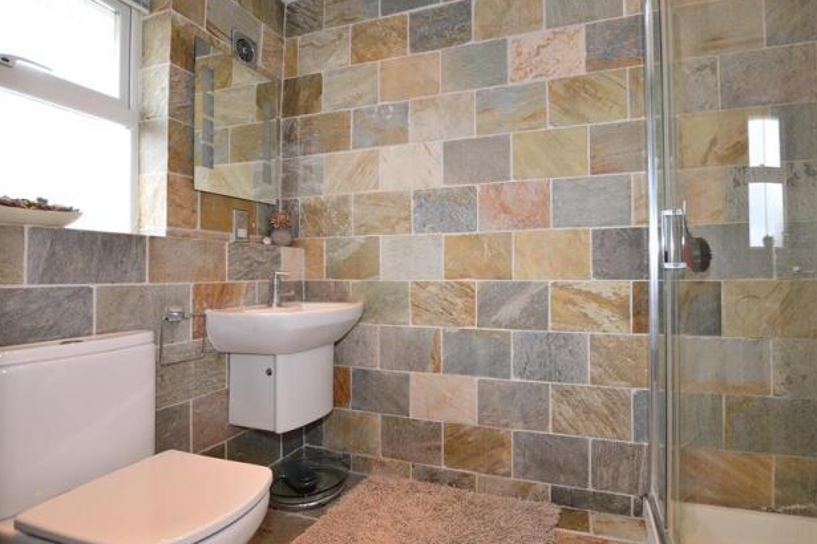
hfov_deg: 96.7
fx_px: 363
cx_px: 416
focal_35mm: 16
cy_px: 274
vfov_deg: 73.7
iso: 200
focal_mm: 10
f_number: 5
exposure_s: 1/20
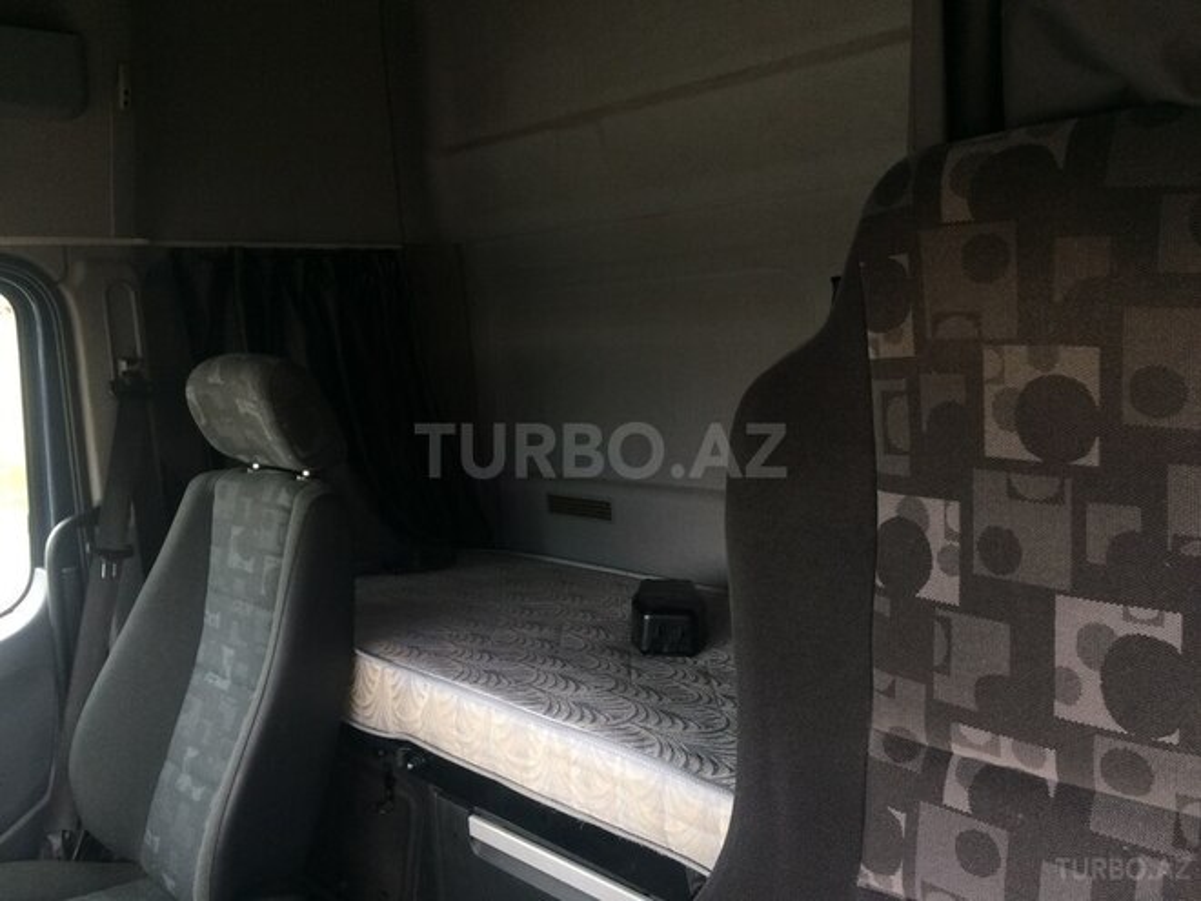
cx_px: 600
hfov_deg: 61.7
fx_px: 1006
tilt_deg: -9.8
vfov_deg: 48.2
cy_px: 450
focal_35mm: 29
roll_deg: +3.2
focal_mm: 4.15
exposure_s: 1/33
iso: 40
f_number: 2.2
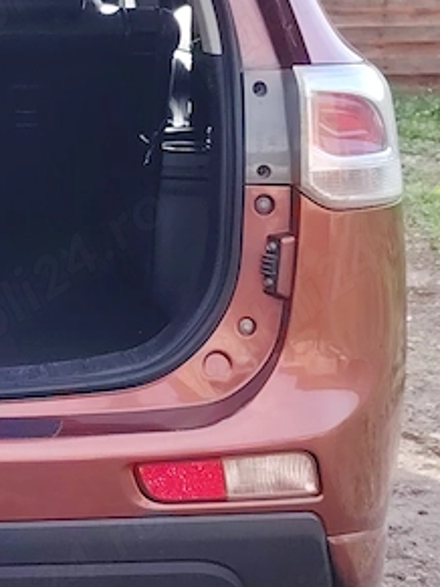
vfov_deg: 14.8
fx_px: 2239
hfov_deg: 11.0
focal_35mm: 132
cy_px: 48
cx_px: -107
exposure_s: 1/148
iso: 100
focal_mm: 5.25
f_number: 1.75
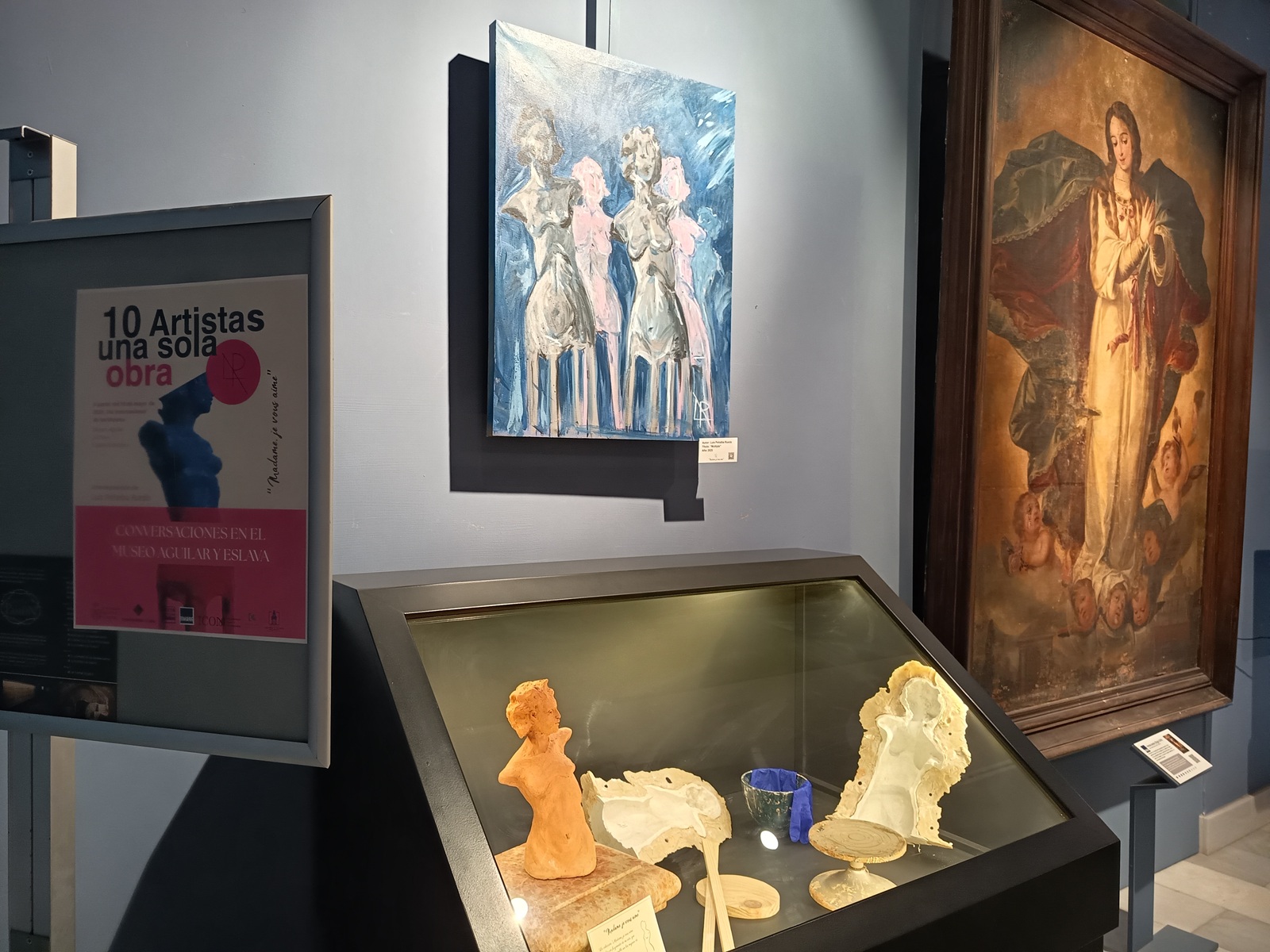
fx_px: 881
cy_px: 476
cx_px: 635
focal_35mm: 24
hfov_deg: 71.6
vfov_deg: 56.8
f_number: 1.7
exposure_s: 1/25
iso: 452
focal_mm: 5.27
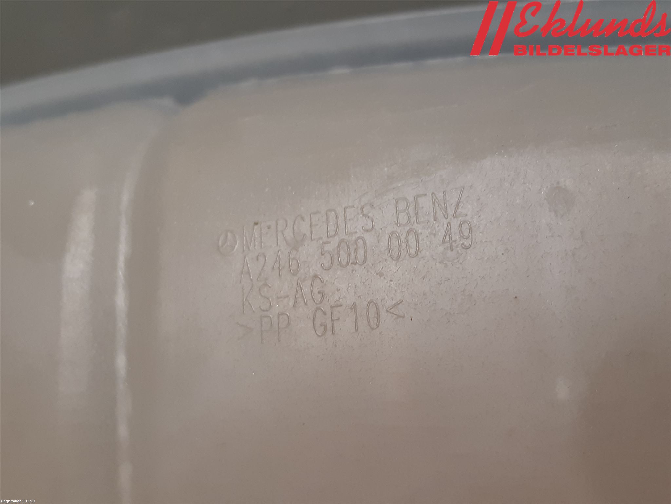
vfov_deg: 53.1
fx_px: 504
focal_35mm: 26
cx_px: 336
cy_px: 252
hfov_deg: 67.3
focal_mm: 3.93
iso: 80
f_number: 1.7
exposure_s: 1/50
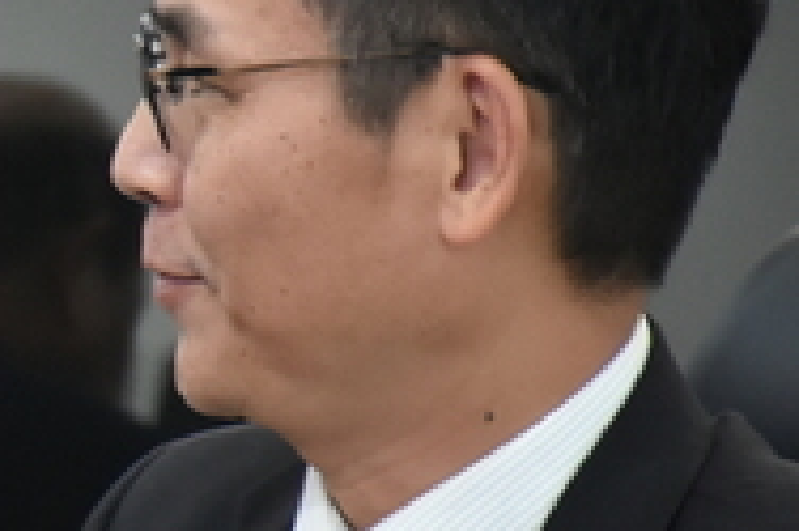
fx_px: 17385
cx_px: -578
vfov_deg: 1.8
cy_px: 206
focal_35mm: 784
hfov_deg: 2.6
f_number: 5.6
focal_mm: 140
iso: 2000
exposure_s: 1/40
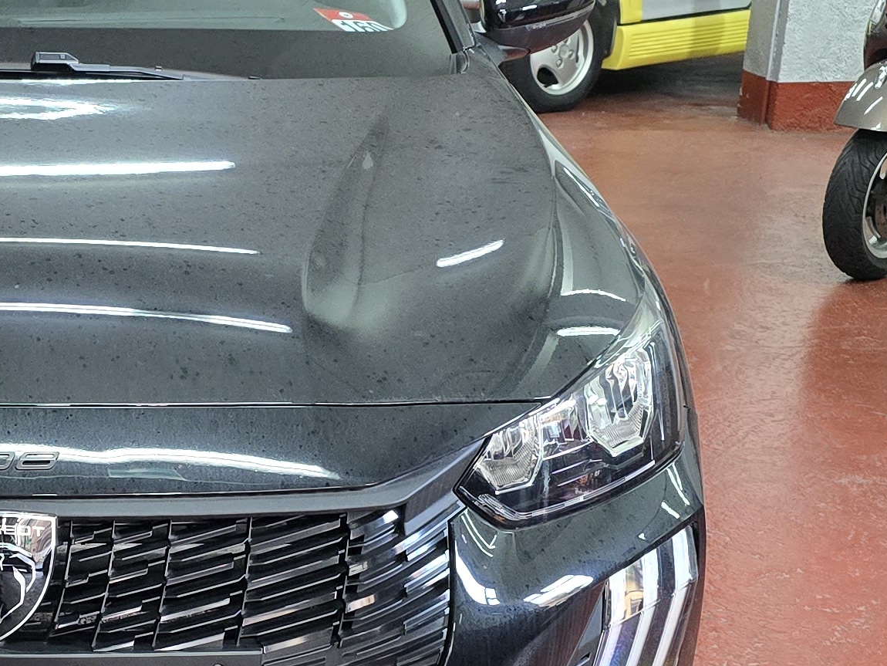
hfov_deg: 23.4
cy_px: 485
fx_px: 2050
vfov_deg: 18.3
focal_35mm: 80
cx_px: 6
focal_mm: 6.3
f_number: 1.7
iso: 1000
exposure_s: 1/100
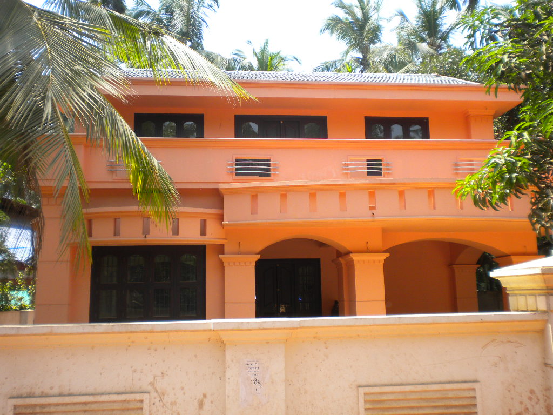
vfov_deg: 40.7
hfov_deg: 52.6
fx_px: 559
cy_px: 208
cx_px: 276
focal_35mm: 35
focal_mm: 6.3
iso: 113
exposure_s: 1/218
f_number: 4.6
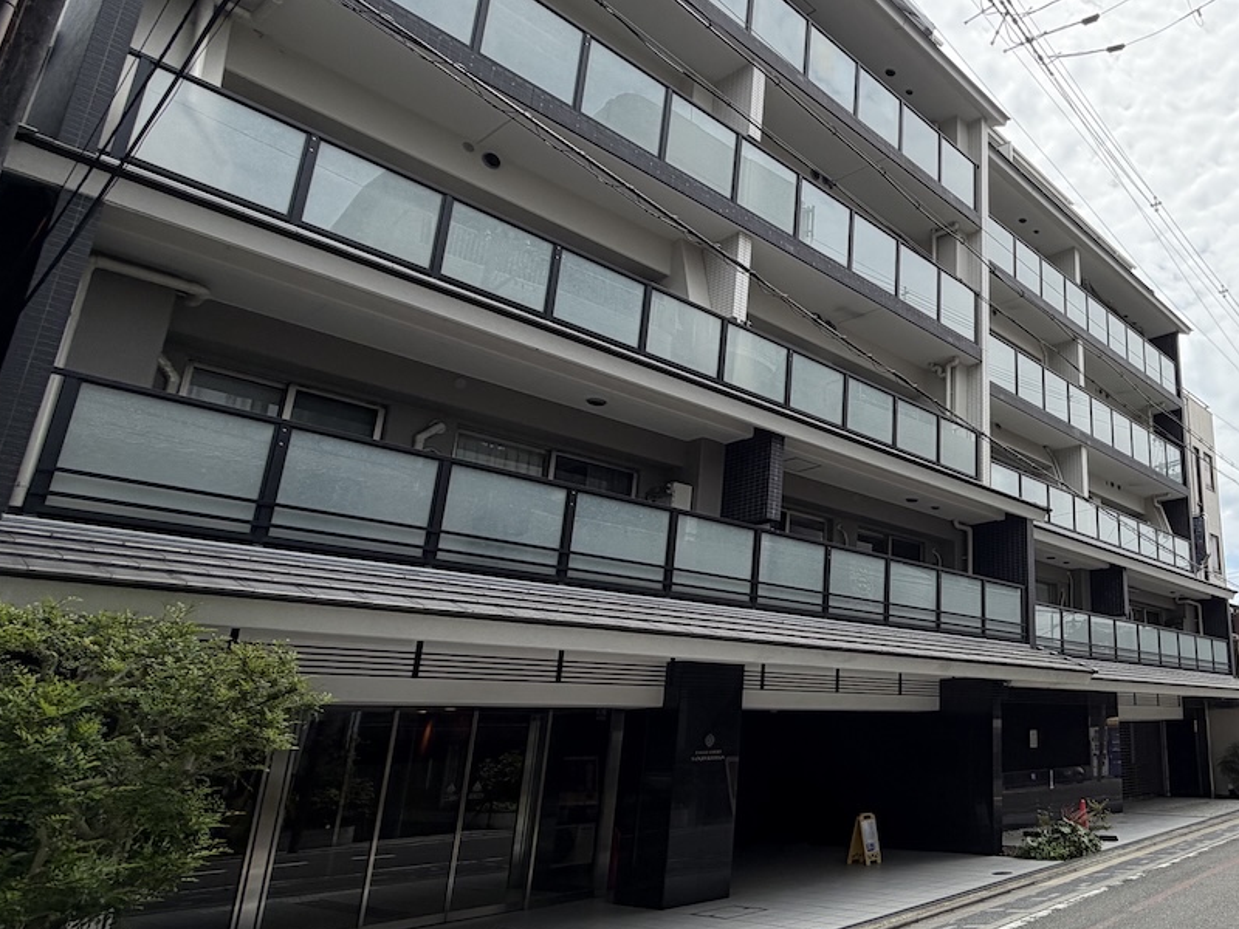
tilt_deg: +16.4
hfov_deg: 61.2
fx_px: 895
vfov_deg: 54.9
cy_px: 479
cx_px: 1058
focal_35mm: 25
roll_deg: +1.9
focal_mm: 2.22
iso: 25
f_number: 2.2
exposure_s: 1/888
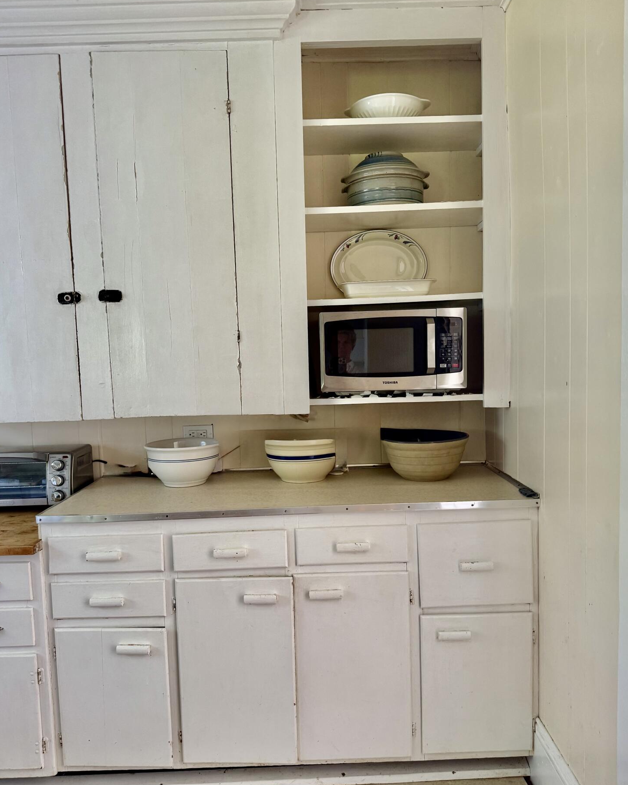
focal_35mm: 26
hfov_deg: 54.9
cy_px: 402
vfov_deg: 66.0
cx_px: 322
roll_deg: +1.2
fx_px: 604
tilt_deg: -4.8
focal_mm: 6.76
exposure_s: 1/60
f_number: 1.78
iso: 200
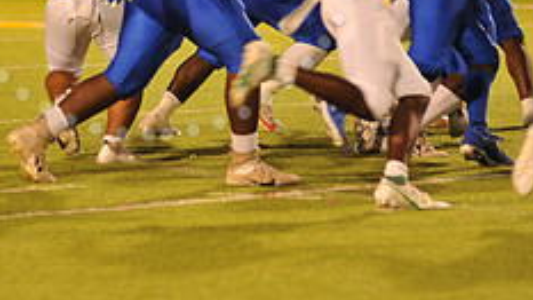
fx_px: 5342
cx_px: 149
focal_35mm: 378
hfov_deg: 5.7
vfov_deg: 3.2
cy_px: -80
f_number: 2.8
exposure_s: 1/250
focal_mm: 145
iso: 2000
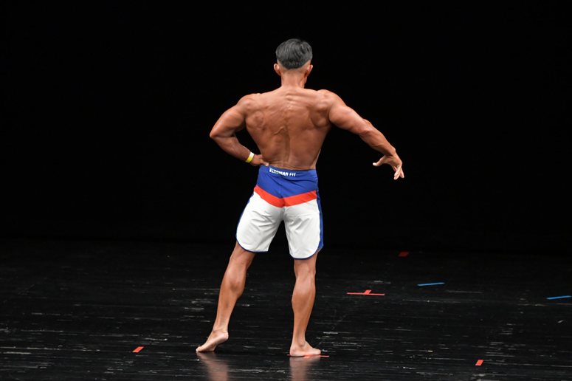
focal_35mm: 285
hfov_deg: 7.2
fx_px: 4526
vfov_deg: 4.8
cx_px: 286
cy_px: 190
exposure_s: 1/400
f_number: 5.6
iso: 3200
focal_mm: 190
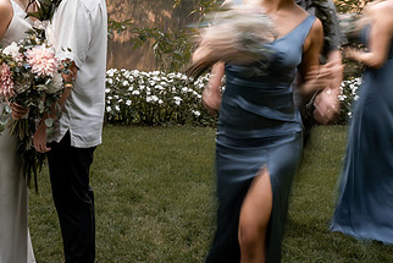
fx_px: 743
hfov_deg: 29.2
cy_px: 6
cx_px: 99
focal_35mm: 68
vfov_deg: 19.5
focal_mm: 24
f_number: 18
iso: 100
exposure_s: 1/8
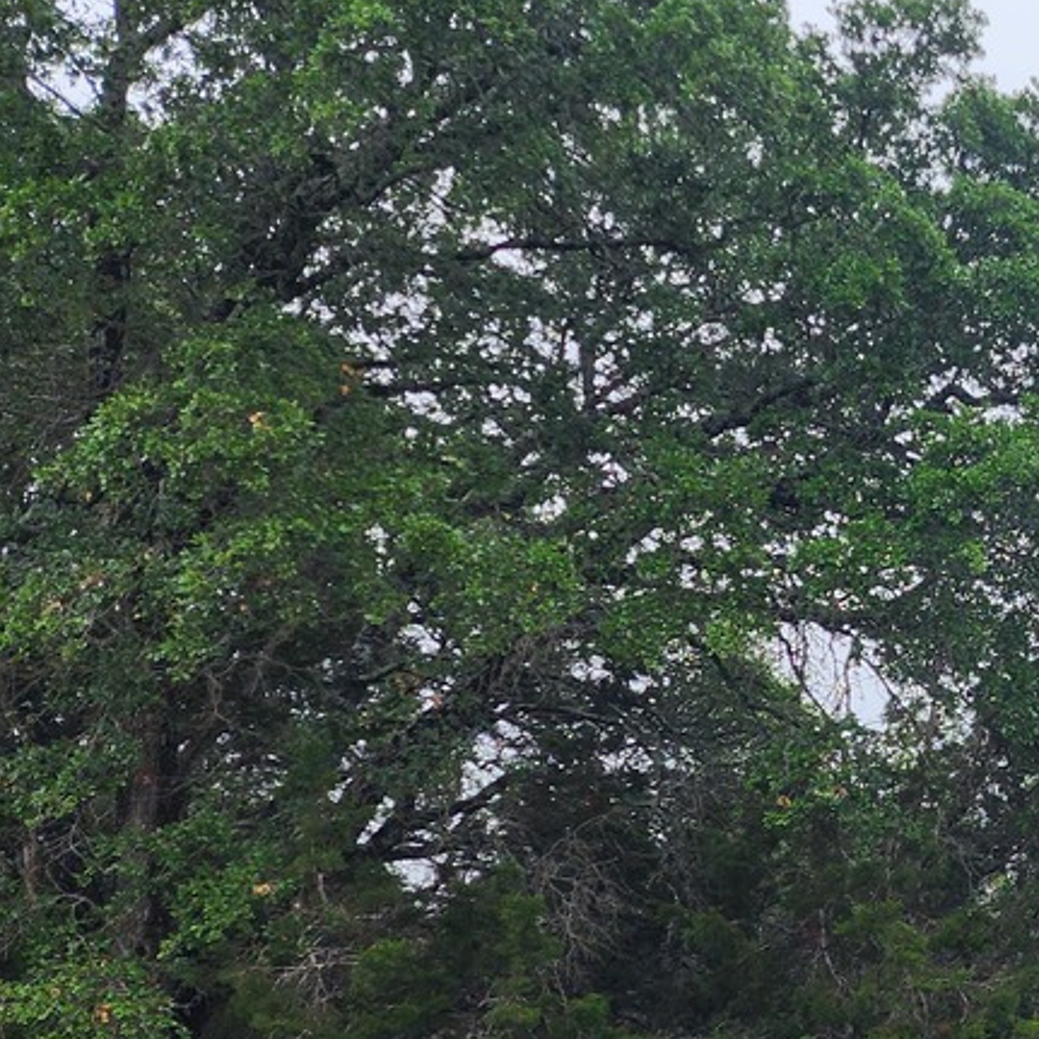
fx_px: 2309
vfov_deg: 24.5
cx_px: 1444
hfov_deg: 22.1
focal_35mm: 68
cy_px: 962
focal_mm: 6.4
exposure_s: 1/403
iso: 12
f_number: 1.8
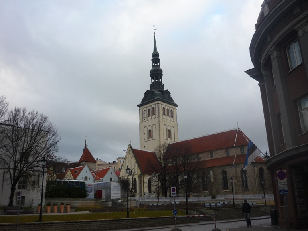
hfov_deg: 55.4
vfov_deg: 42.9
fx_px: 294
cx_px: 154
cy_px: 116
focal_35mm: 33
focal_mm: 5.5
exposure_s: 1/200
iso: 100
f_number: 2.8
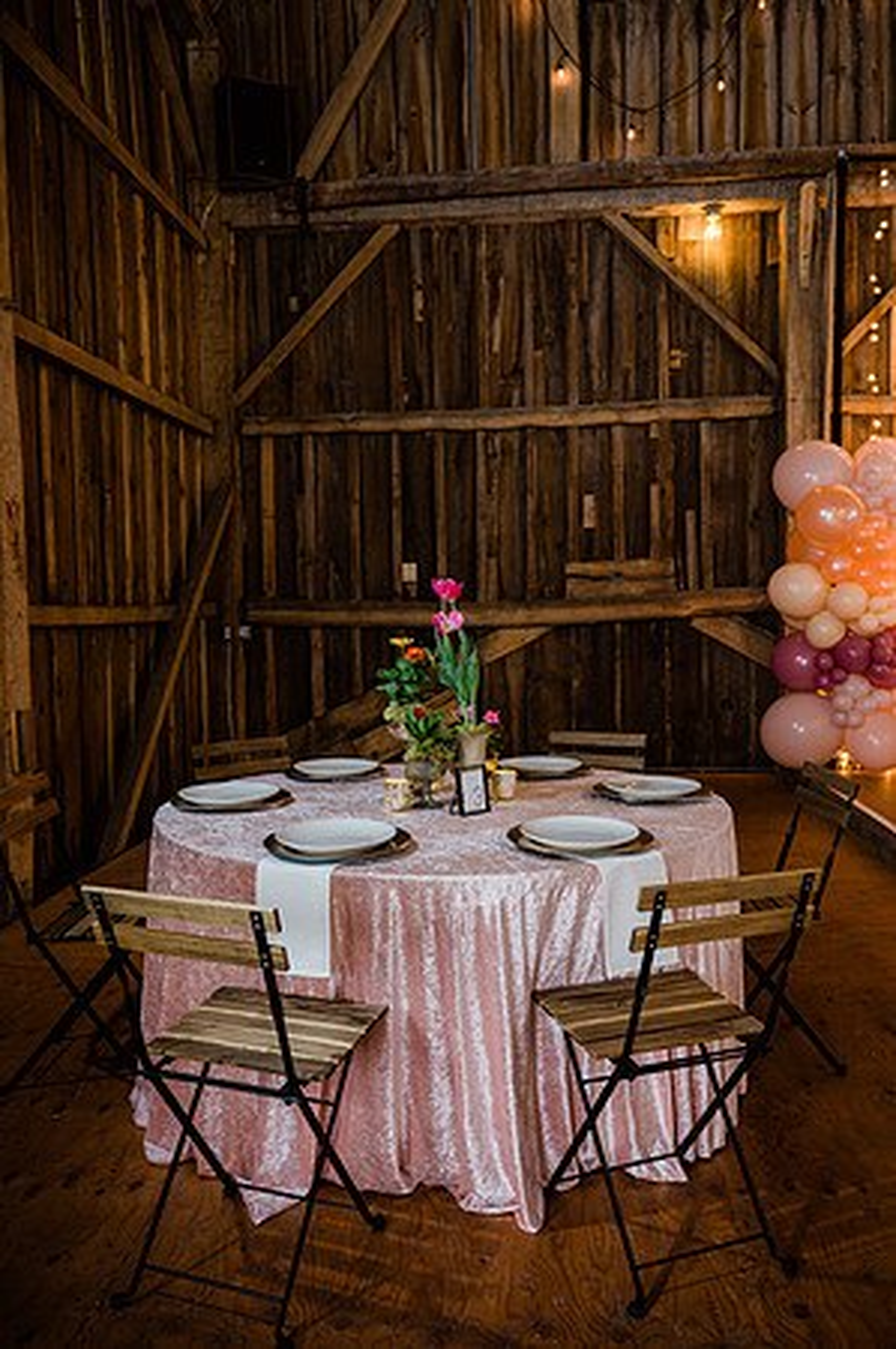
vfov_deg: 65.5
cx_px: 448
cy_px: 674
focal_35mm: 28
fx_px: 1048
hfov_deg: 46.3
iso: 500
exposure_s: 1/200
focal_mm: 28
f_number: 3.5
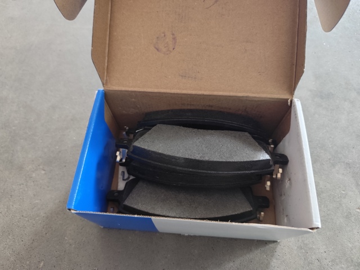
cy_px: 135
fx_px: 239
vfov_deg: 58.8
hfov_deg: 74.0
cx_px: 180
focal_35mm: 23
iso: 800
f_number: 1.65
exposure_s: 1/25
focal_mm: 6.19
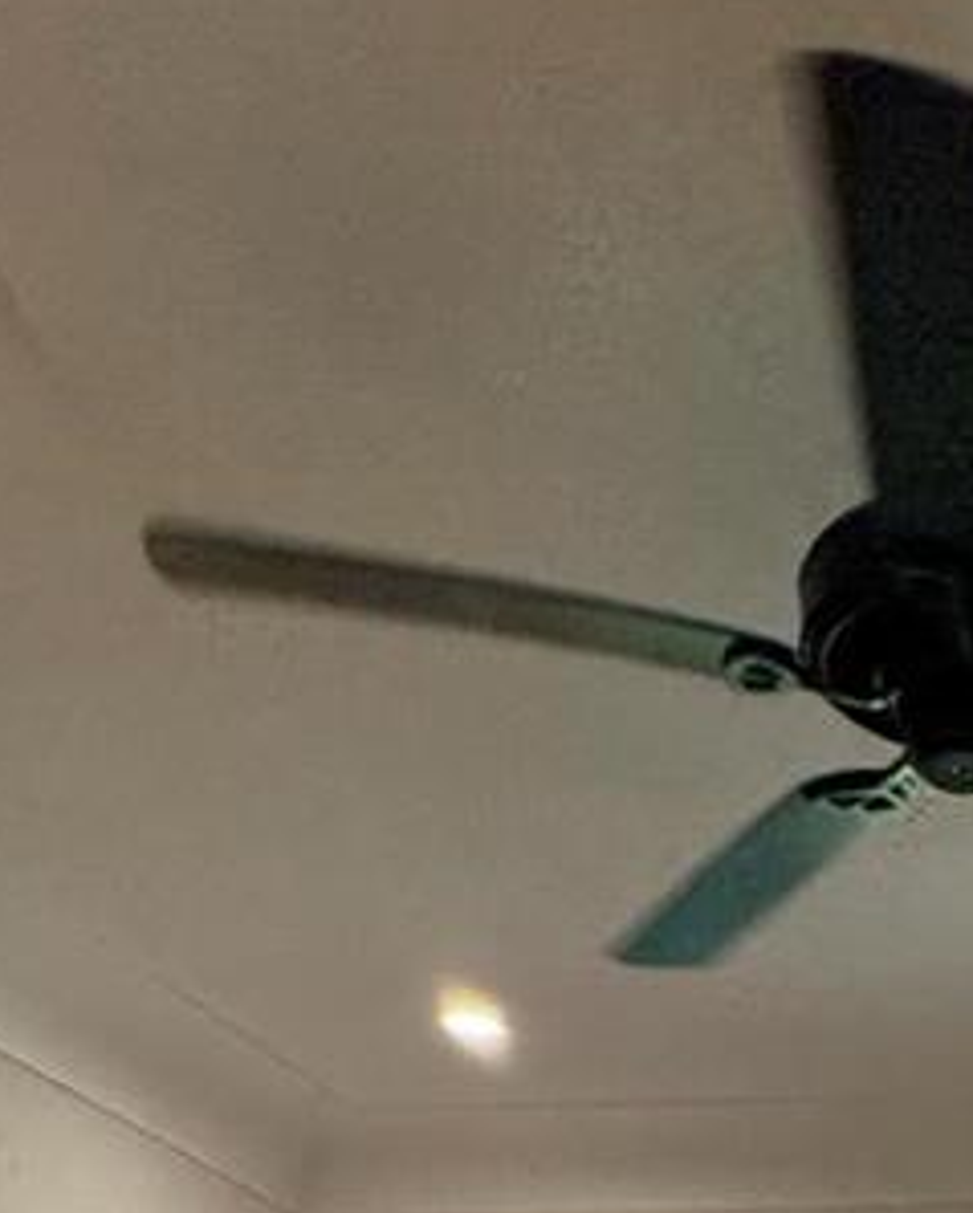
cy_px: 1999
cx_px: 1156
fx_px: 1977
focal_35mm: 55
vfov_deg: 23.6
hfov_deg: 25.0
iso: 125
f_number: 2.2
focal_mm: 2.22
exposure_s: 1/120
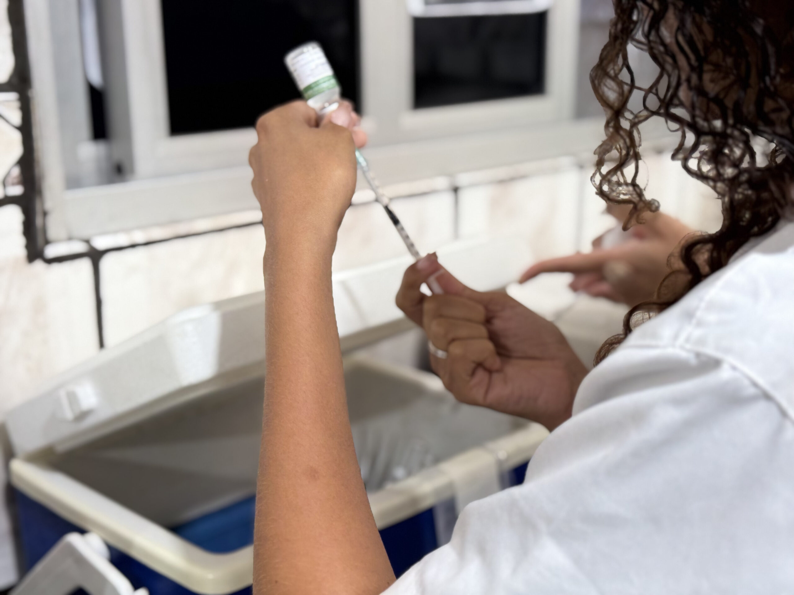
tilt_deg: -15.0
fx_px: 1101
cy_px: 298
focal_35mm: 48
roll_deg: +1.1
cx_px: 397
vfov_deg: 30.3
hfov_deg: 39.7
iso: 80
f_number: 1.78
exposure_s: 1/60
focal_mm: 6.76
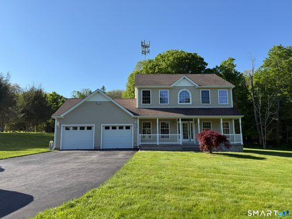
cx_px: 146
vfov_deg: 56.8
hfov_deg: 71.6
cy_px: 110
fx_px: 202
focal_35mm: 24
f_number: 1.78
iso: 80
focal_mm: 6.76
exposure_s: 1/3279
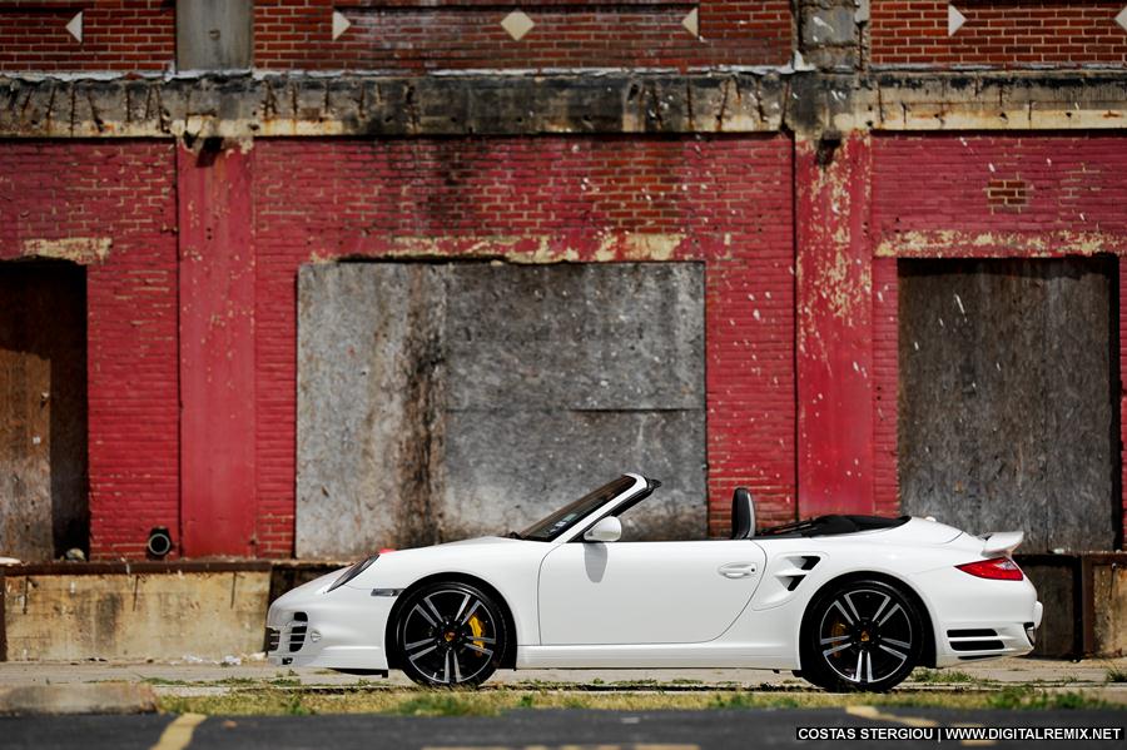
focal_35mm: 200
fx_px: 6257
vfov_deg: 6.9
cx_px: 564
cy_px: 375
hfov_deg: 10.3
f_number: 2.8
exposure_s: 1/8000
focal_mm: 200
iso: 100
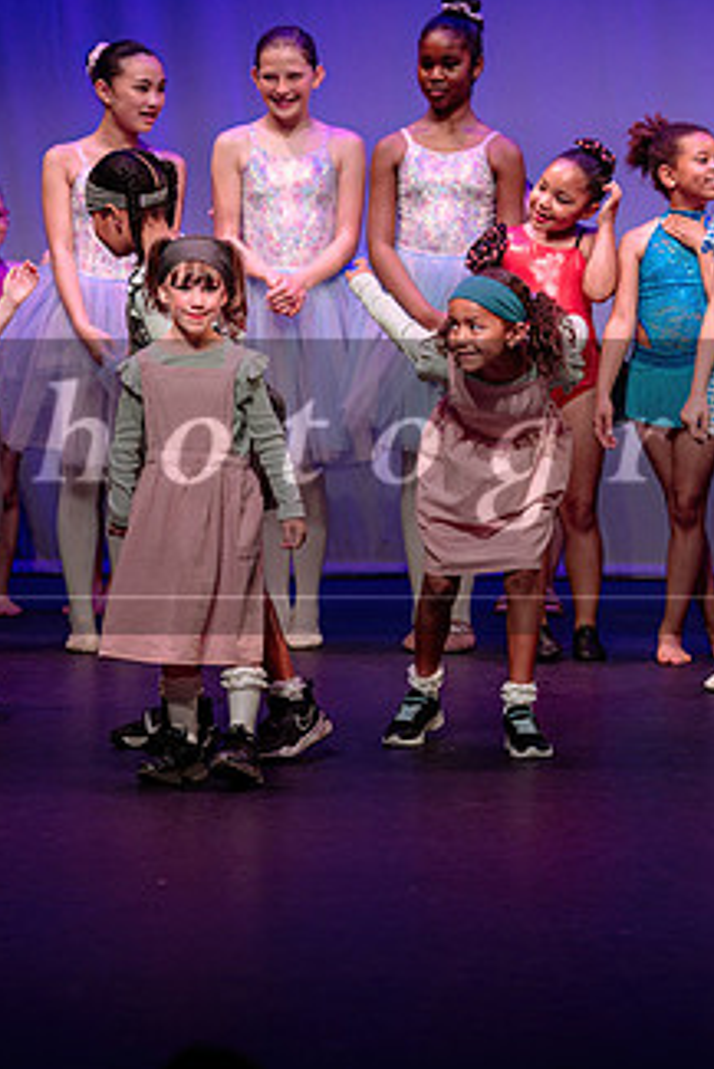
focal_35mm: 285
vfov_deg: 7.2
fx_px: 8469
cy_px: 483
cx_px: 445
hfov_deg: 4.8
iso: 1000
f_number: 2.8
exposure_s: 1/640
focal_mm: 150
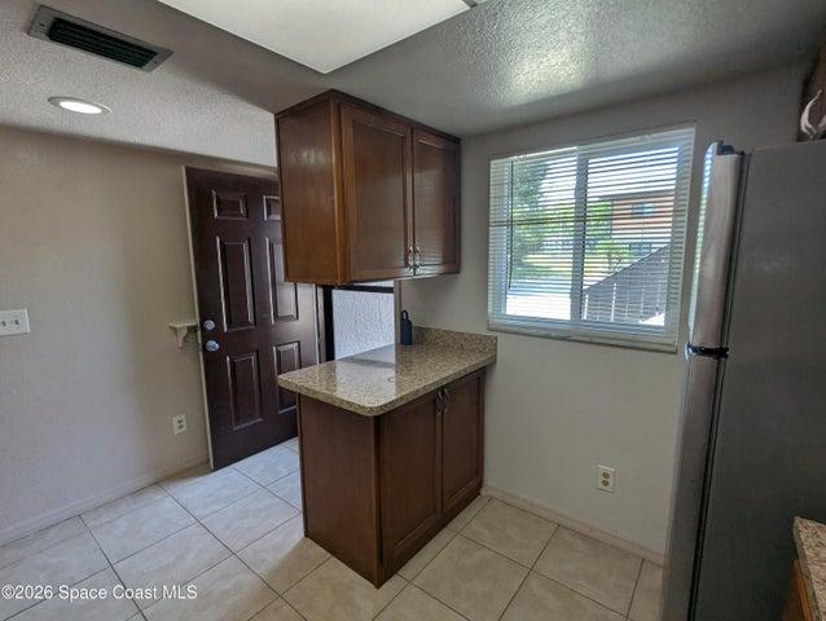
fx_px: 382
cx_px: 413
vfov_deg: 78.2
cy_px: 310
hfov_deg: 94.4
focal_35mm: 16
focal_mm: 2.35
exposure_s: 1/120
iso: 75
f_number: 2.2
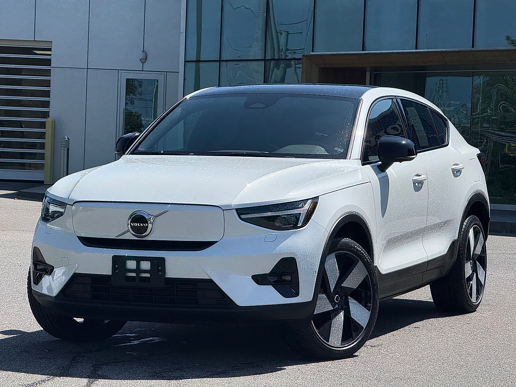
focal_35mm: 120
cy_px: 194
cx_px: 258
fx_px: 1789
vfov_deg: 12.3
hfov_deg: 16.4
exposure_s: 1/2817
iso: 50
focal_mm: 15.66
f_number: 2.8
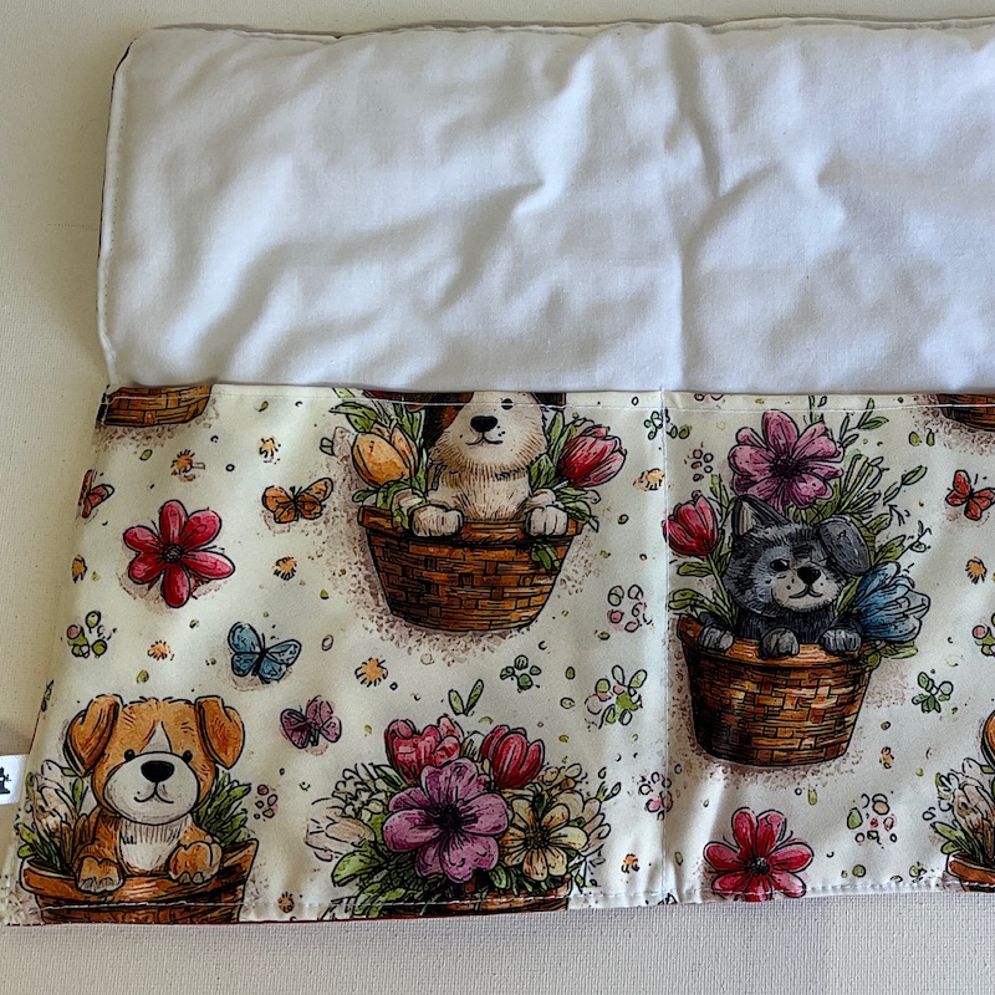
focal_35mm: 41
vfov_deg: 40.8
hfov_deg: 39.5
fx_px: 1333
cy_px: 425
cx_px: 782
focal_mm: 3
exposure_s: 1/122
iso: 25
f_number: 1.8
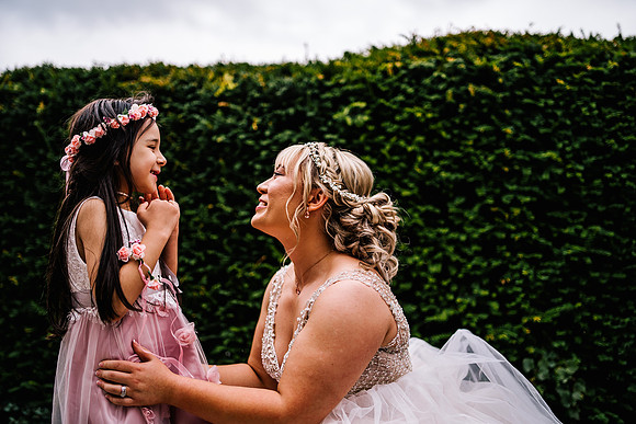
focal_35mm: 35
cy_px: 212
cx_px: 318
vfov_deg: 37.9
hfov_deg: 54.4
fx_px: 618
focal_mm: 35
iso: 100
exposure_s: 1/1600
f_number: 1.4
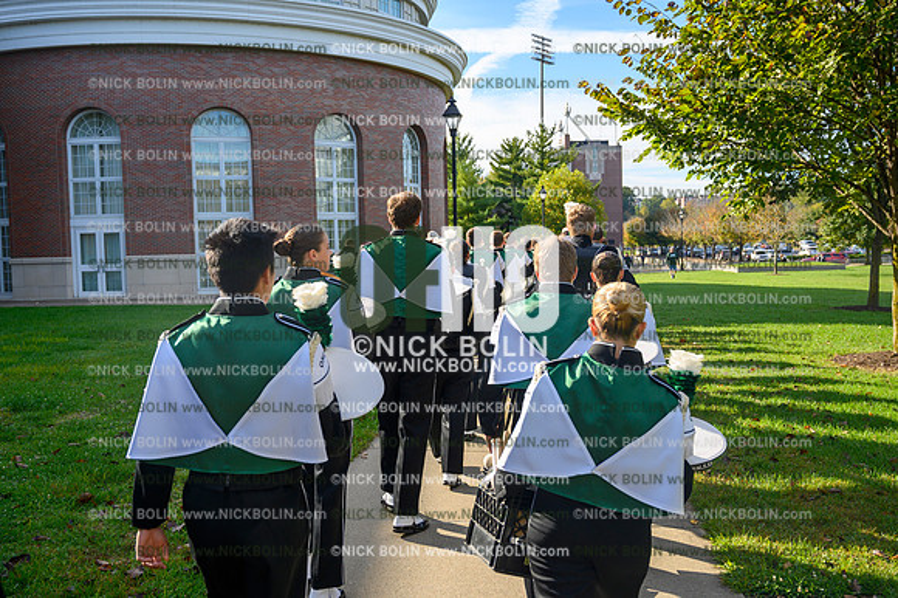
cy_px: 299
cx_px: 449
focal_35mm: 35
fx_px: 873
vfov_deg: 37.8
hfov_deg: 54.5
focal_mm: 35
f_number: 5
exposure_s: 1/640
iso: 200
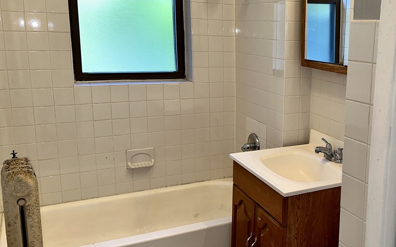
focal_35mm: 40
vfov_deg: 32.0
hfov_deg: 47.1
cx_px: 306
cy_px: 125
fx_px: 432
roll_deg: -1.3
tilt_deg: -12.2
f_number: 1.78
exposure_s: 1/140
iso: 50
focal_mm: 6.86
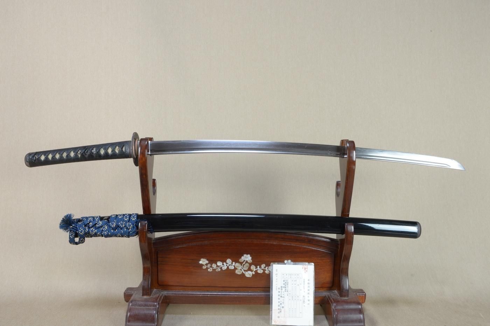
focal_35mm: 30
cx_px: 245
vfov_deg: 43.5
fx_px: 408
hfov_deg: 62.0
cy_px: 163
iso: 400
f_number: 11
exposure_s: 1/2
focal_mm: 20
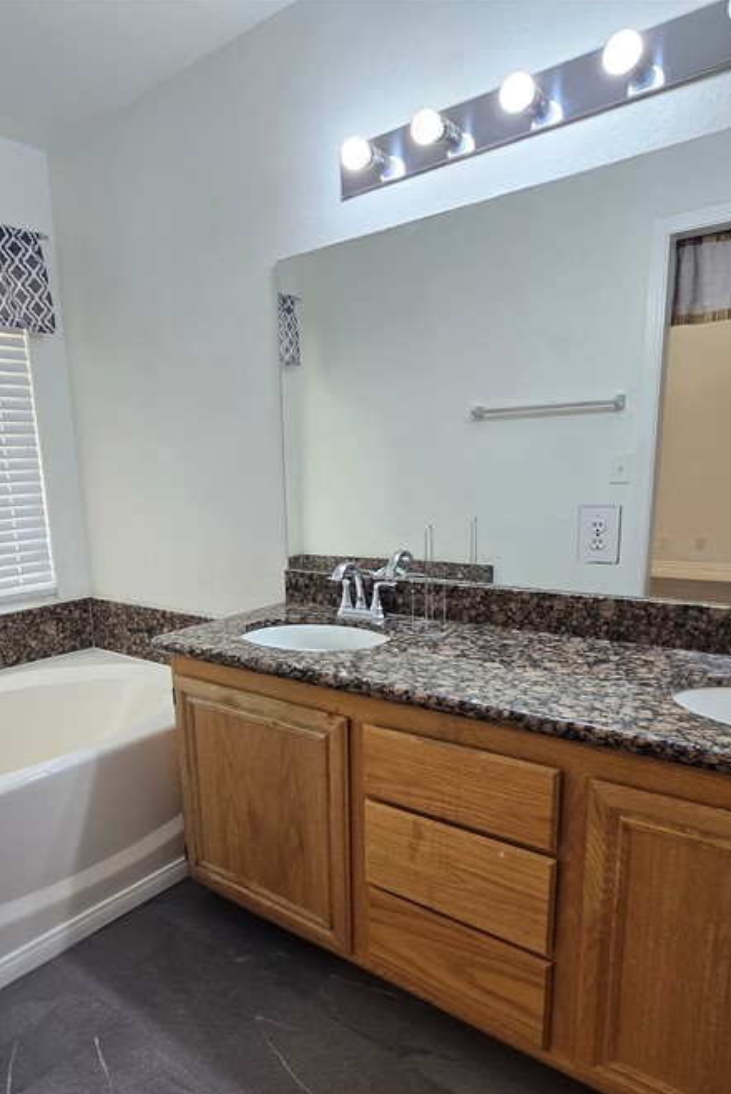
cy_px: 634
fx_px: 639
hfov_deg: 58.6
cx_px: 264
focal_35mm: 21
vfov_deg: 80.6
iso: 80
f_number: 2.2
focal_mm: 2.2
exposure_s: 1/60
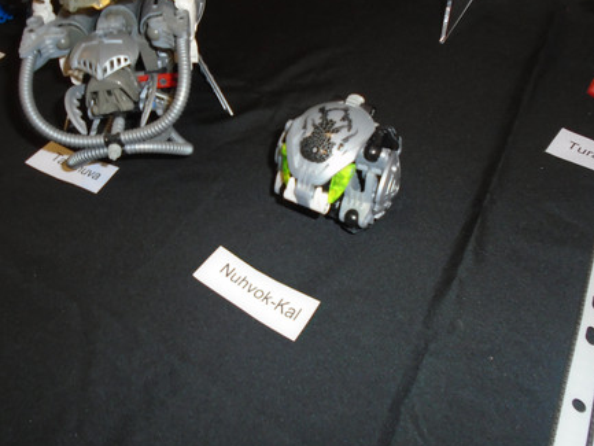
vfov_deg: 46.7
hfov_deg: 59.7
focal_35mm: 30
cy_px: 194
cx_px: 255
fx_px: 515
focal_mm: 4.6
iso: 200
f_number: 3.2
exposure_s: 1/30
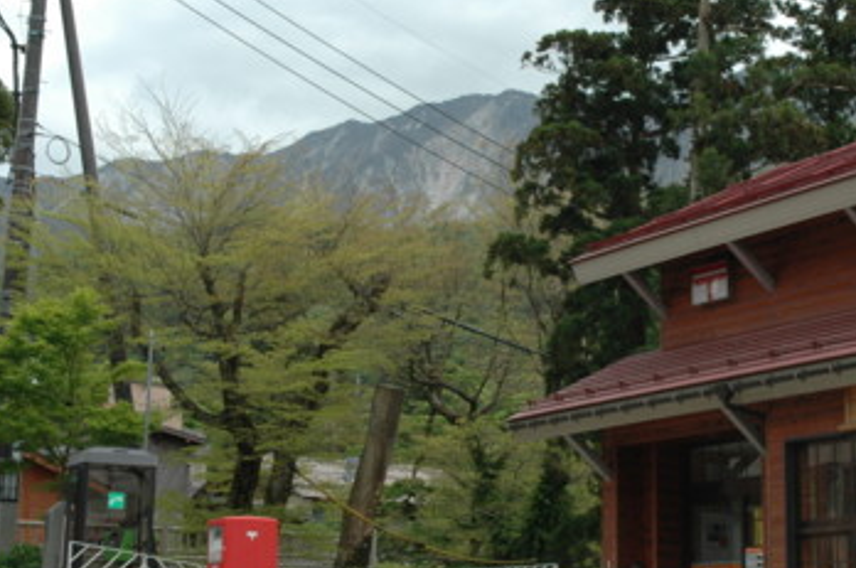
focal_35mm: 70
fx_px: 1659
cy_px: 323
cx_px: 590
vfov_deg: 19.4
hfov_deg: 28.7
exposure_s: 1/500
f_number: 7.1
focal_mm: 27
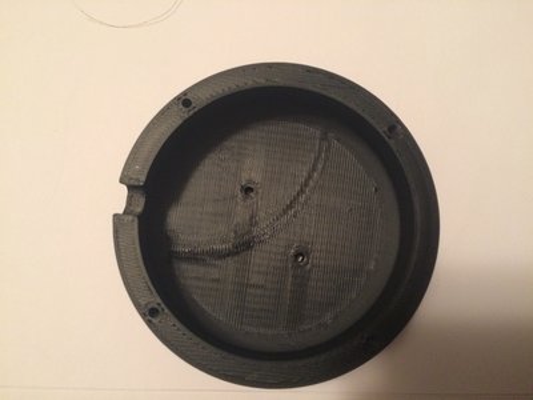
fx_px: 447
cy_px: 200
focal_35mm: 29
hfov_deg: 61.7
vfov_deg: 48.2
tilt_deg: -82.2
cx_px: 266
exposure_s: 1/20
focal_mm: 4.15
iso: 250
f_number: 2.2
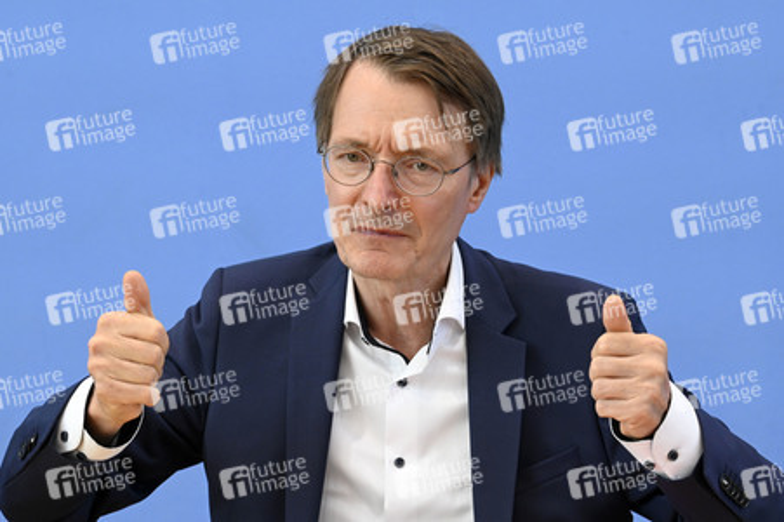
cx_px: 392
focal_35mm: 102
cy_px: 261
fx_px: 2220
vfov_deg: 13.4
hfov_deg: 20.0
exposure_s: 1/250
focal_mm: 102
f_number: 9
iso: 3200
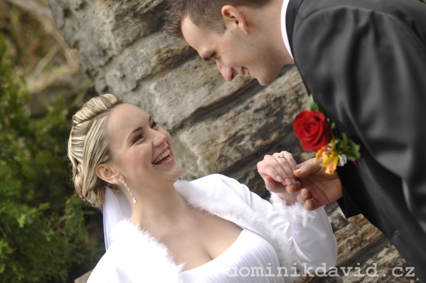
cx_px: 213
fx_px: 887
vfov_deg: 18.1
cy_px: 142
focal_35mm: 75
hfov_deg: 27.0
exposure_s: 1/100
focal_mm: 50
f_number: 2.8
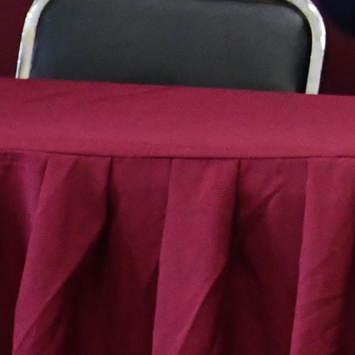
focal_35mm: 624
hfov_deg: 2.8
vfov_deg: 2.8
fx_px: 7240
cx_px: 979
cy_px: -194
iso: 4000
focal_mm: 80
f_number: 7.1
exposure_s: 1/60
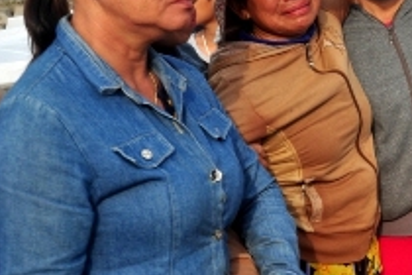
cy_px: 61
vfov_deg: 14.2
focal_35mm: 96
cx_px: 396
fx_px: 1099
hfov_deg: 20.7
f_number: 14
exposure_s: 1/80
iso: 250
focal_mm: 30
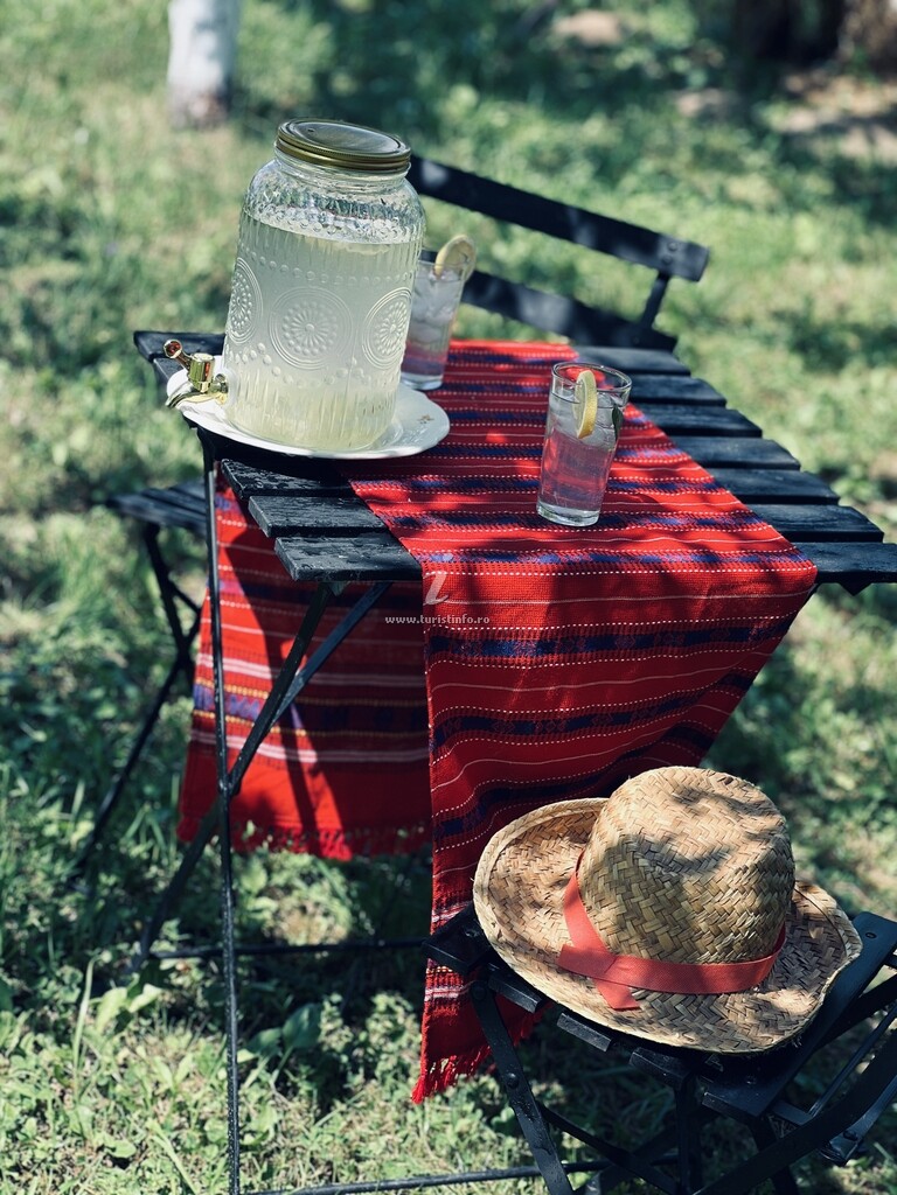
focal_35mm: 77
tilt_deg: -18.4
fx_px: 2660
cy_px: 598
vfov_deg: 25.3
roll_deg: -9.2
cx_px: 448
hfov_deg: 19.1
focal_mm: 9
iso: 25
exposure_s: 1/172
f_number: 2.8
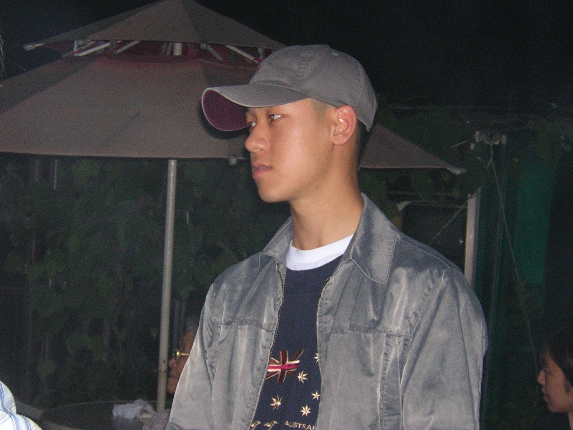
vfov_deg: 19.1
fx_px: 1275
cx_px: 286
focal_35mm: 77
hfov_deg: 25.3
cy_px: 215
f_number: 3.9
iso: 400
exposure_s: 1/60.1
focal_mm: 10.1
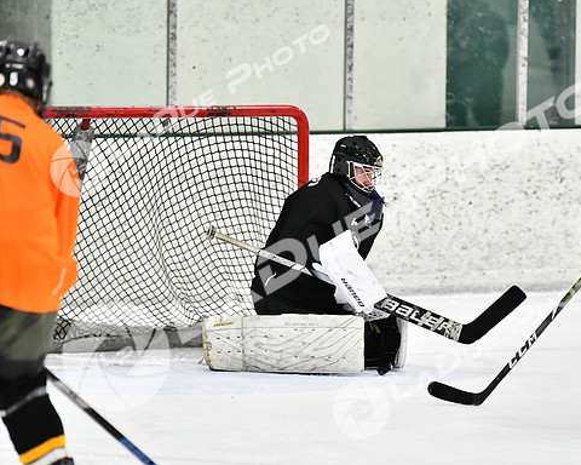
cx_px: 330
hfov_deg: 6.3
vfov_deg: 5.1
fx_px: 5262
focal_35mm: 306
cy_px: 232
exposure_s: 1/1250
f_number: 2.8
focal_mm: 180
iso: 5000
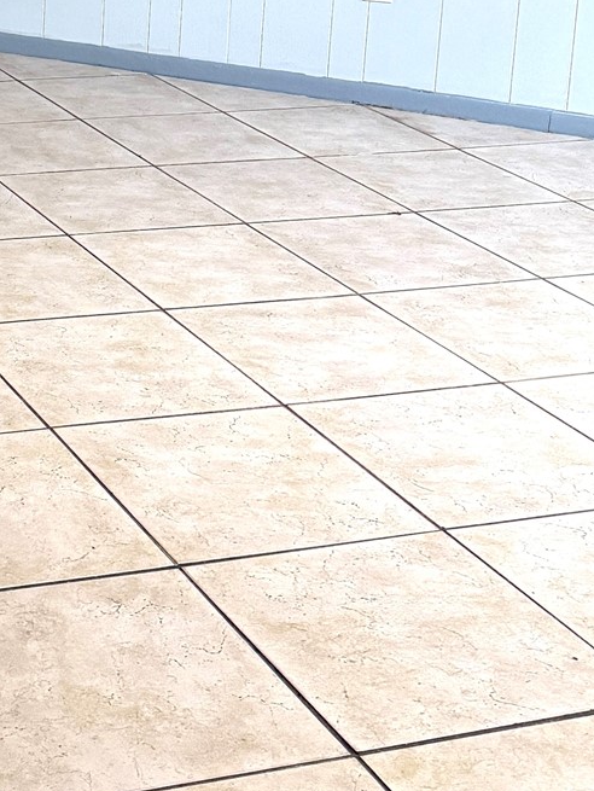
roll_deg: -1.4
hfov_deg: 18.1
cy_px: -45
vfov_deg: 24.5
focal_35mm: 75
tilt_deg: -10.3
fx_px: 1714
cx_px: -214
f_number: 1.78
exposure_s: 1/120
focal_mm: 6.76
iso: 320
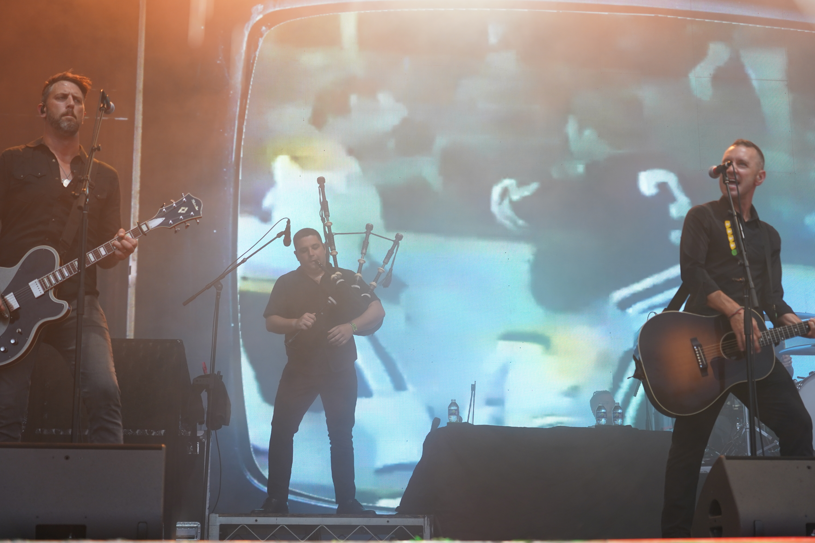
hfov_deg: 33.4
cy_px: 272
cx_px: 408
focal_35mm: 60
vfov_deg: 22.6
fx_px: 1358
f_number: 4
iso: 640
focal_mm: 60
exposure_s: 1/160
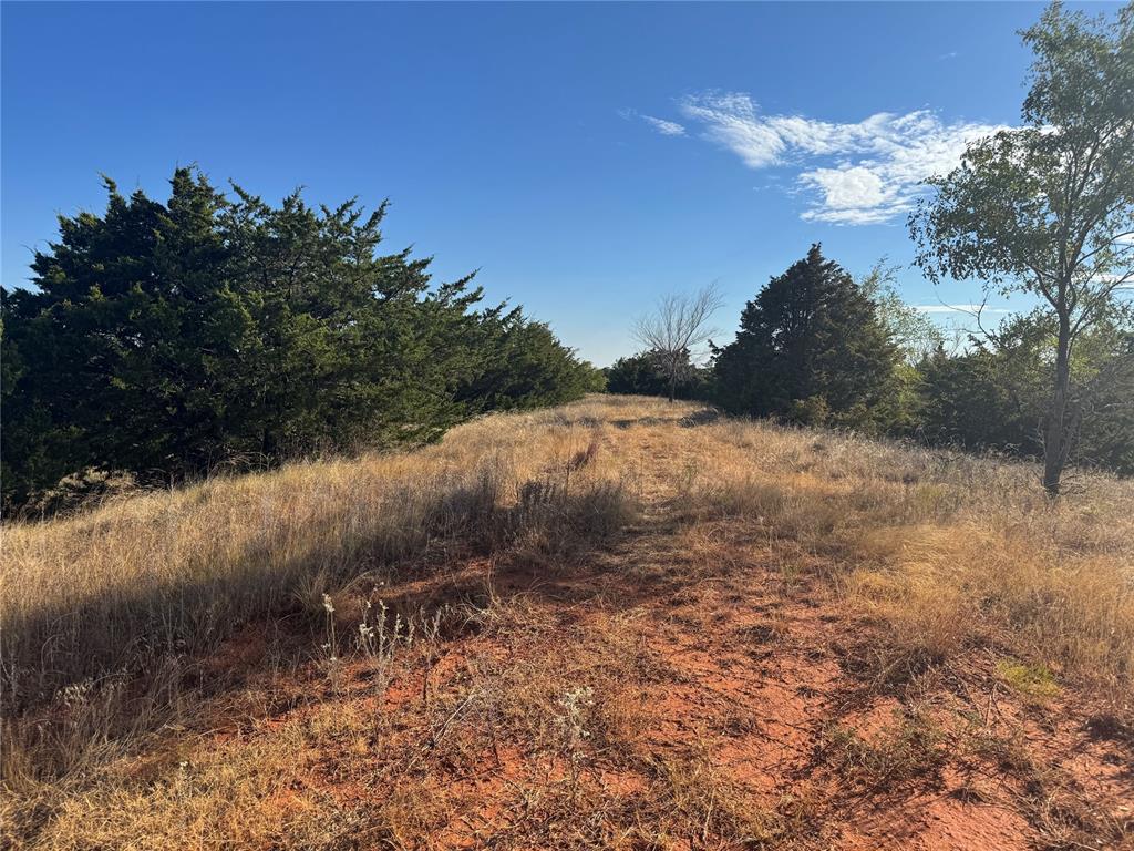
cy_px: 426
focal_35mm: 24
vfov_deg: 56.8
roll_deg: -0.9
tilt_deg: -5.6
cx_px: 567
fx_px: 786
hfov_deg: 71.6
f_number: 1.78
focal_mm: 6.76
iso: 80
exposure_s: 1/4950
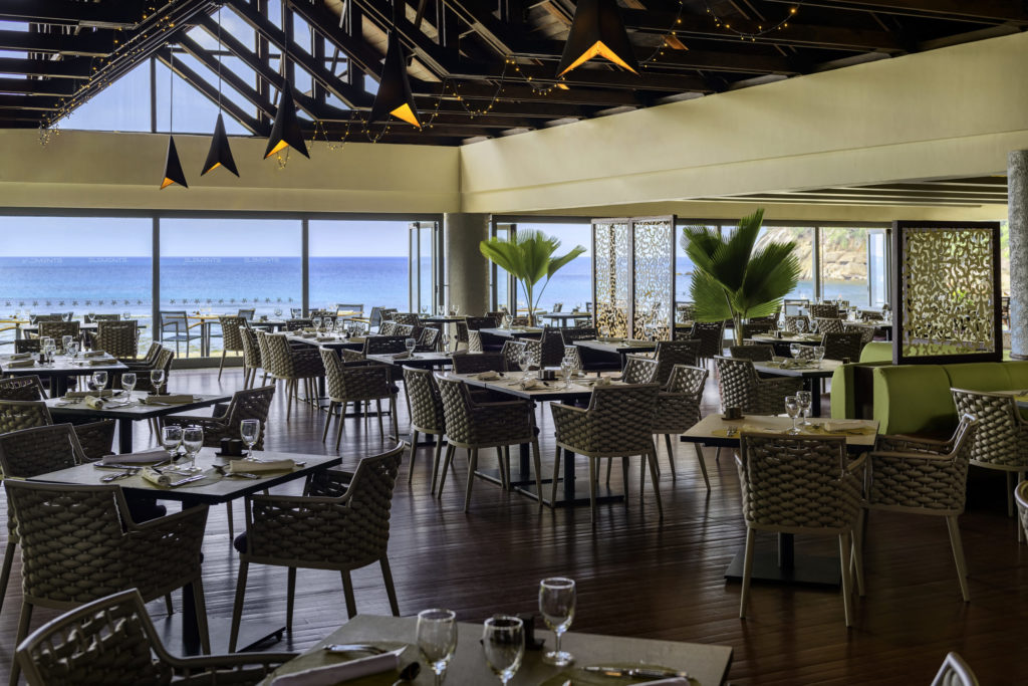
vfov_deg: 31.9
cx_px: 514
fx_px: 1199
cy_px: 343
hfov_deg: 46.4
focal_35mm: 42
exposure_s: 1/160
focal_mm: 42
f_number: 5
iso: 64
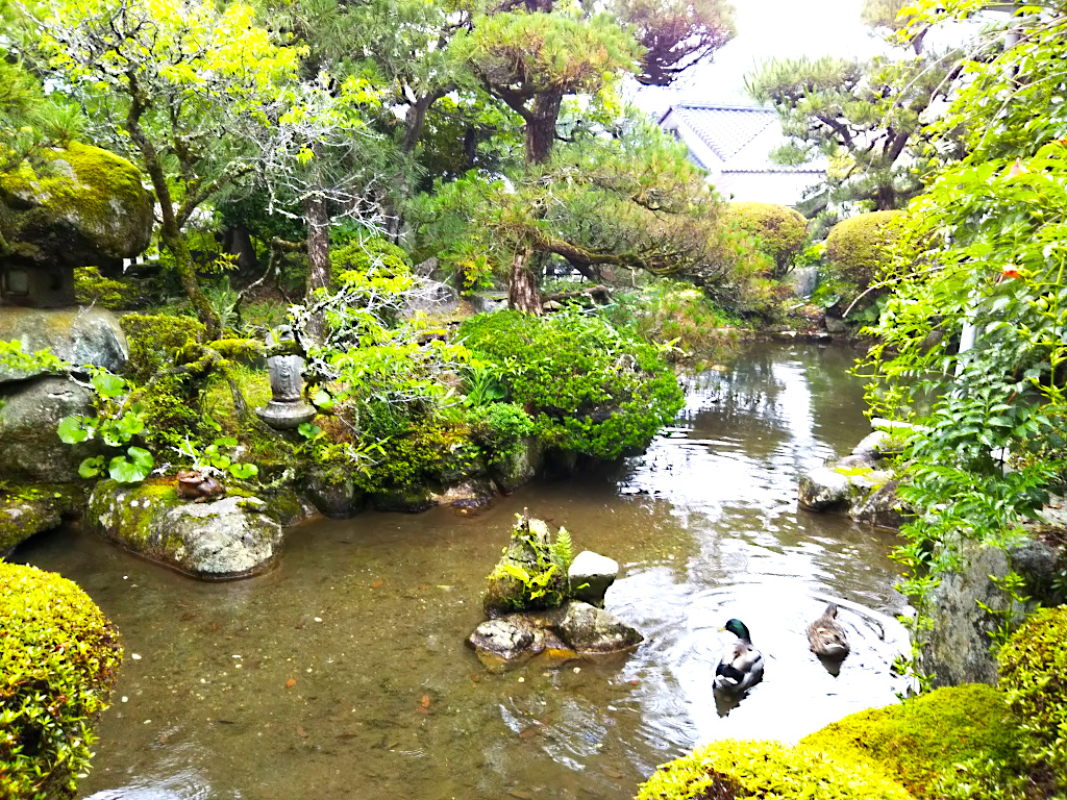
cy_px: 400
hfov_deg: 60.0
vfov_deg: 46.8
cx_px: 534
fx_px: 925
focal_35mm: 30
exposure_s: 1/30
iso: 50
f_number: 2.2
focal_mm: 4
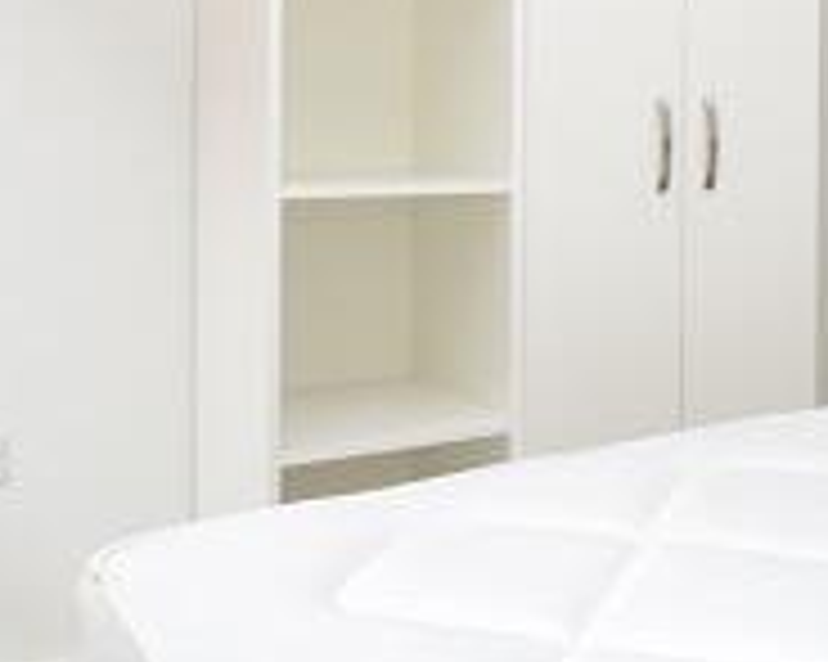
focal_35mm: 49
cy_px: 140
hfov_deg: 31.1
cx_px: 1030
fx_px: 1200
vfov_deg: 30.1
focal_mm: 10
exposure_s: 1/125
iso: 800
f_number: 5.6
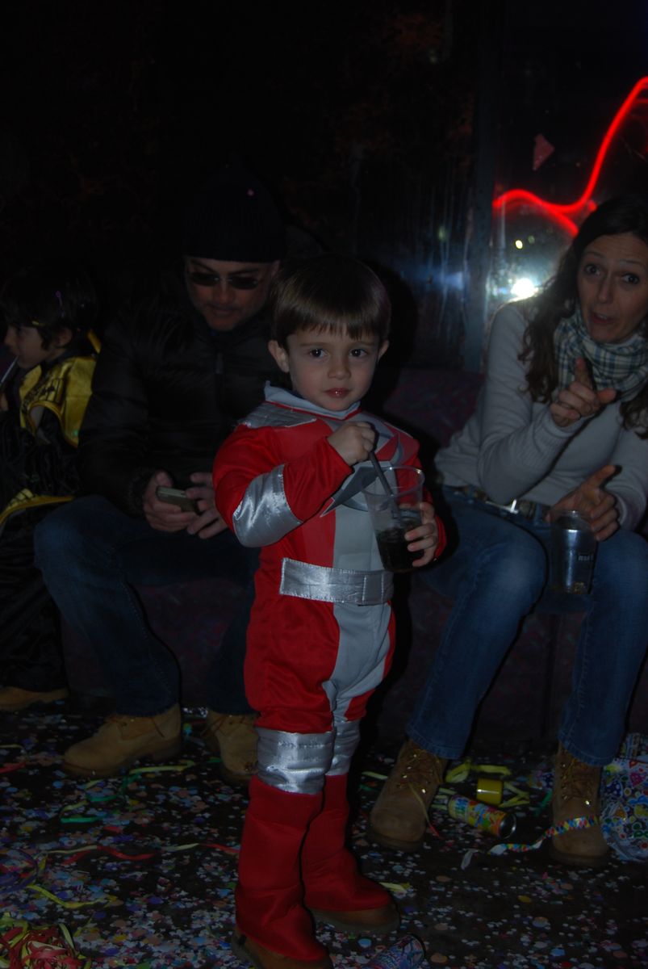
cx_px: 324
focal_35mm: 48
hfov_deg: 28.1
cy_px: 484
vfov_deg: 41.1
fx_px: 1293
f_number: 4.5
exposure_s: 1/60
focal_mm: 32
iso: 200
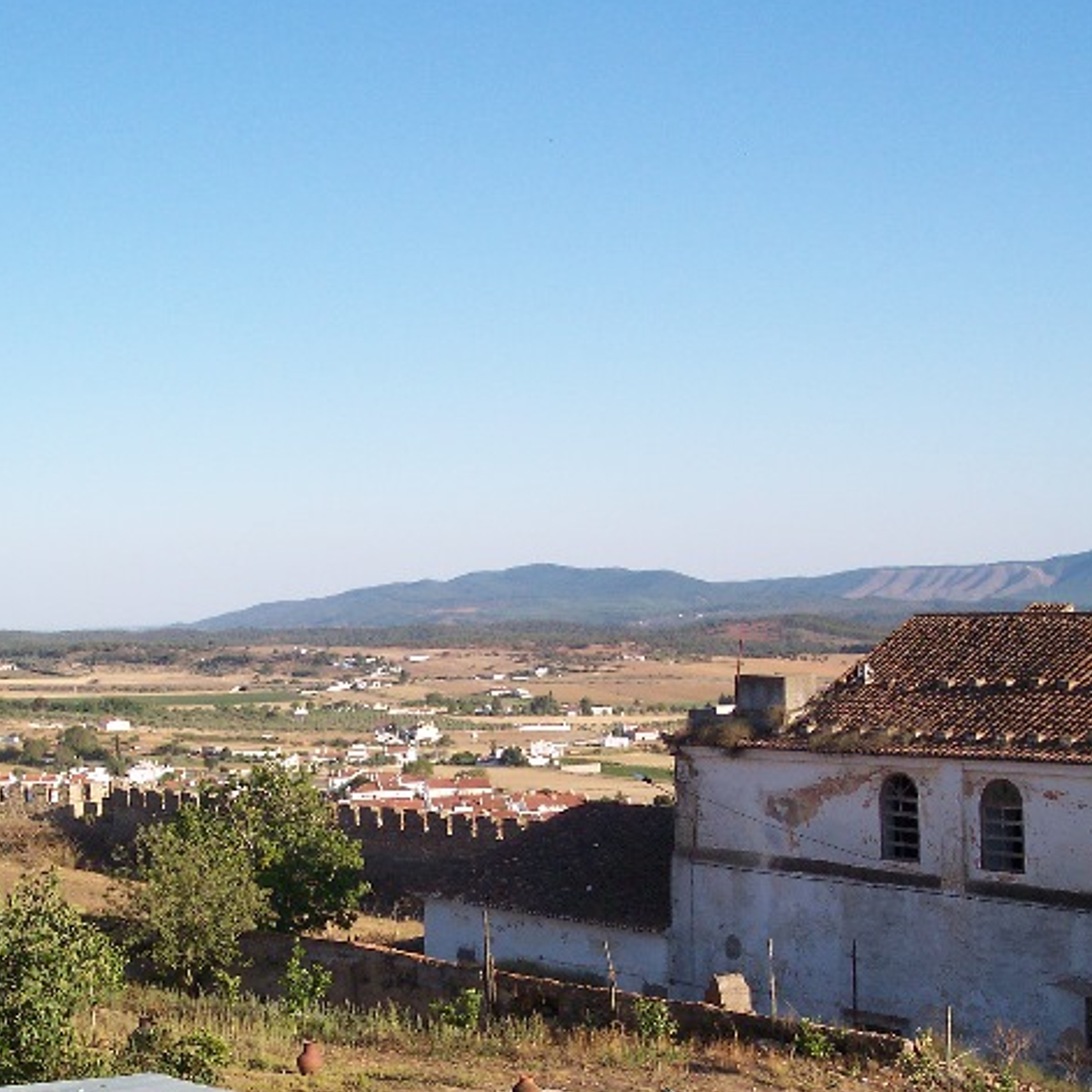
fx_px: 2034
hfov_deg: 30.0
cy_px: 649
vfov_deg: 30.0
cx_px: 438
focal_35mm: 57
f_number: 4.8
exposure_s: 1/500
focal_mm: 8
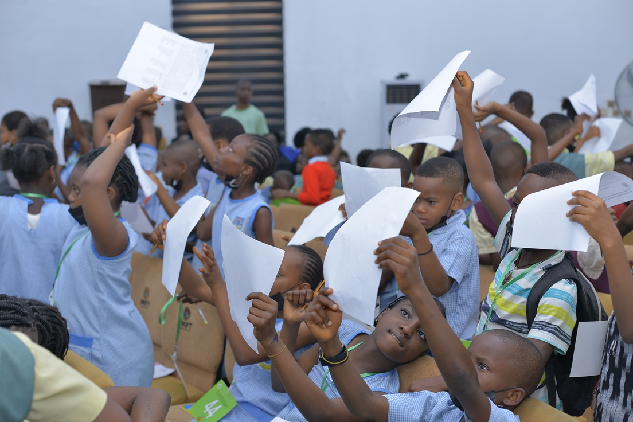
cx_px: 316
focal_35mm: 50
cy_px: 211
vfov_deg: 27.0
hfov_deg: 39.6
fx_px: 879
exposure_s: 1/160
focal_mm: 50
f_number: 4
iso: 1000
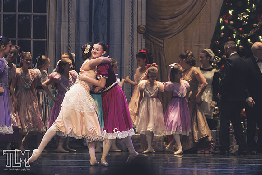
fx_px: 2182
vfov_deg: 4.6
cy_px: 88
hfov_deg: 6.9
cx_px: 131
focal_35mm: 300
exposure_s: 1/320
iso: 800
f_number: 2.8
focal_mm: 200
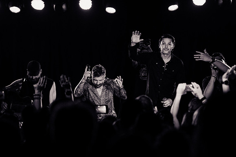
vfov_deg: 7.1
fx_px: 1264
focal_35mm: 193
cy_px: 84
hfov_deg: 10.7
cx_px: 110
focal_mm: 180
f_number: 3.5
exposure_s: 1/250
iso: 640
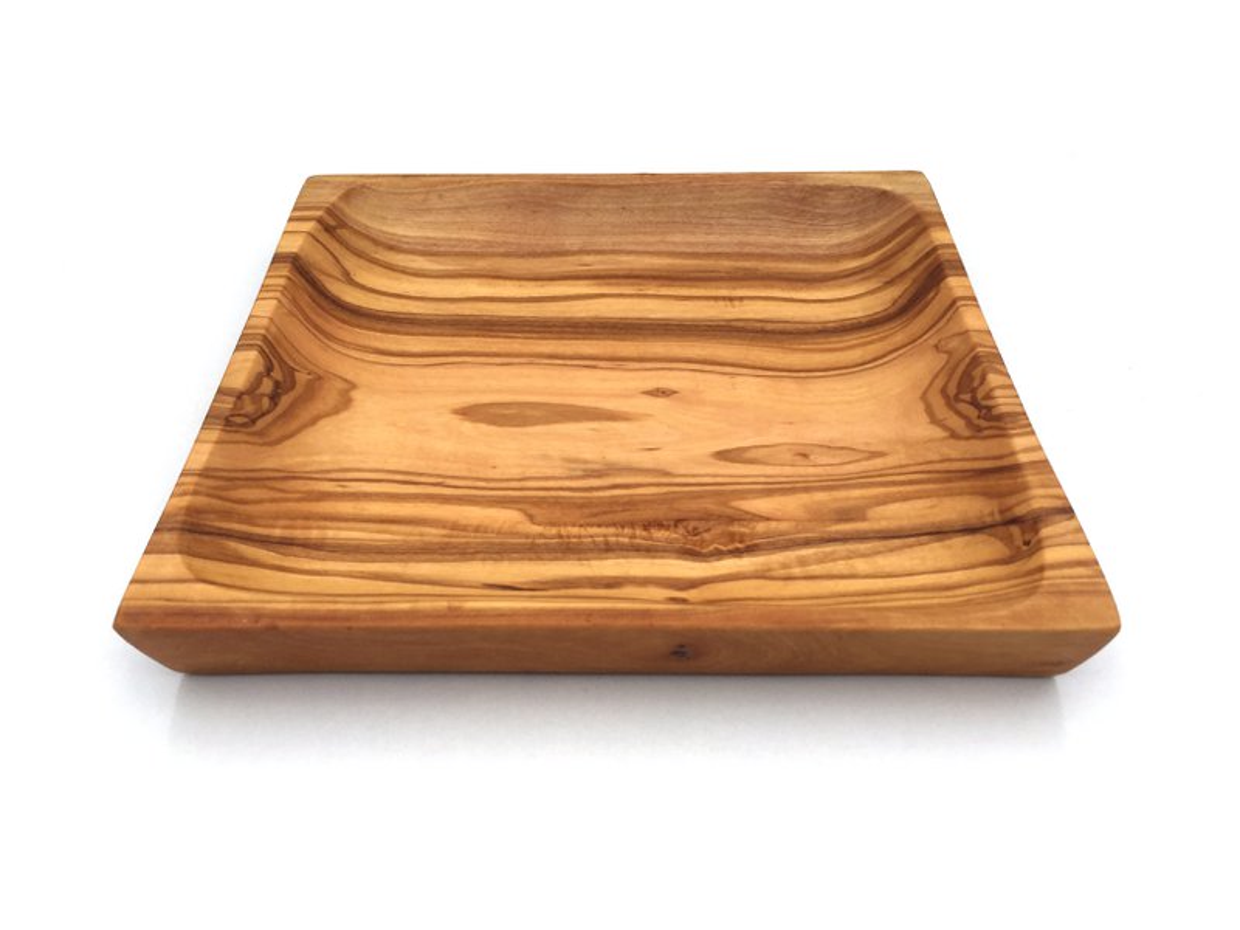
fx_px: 1039
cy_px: 465
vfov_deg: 48.2
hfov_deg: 61.7
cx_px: 620
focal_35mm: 29
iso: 32
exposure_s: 1/267
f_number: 2.2
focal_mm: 4.15
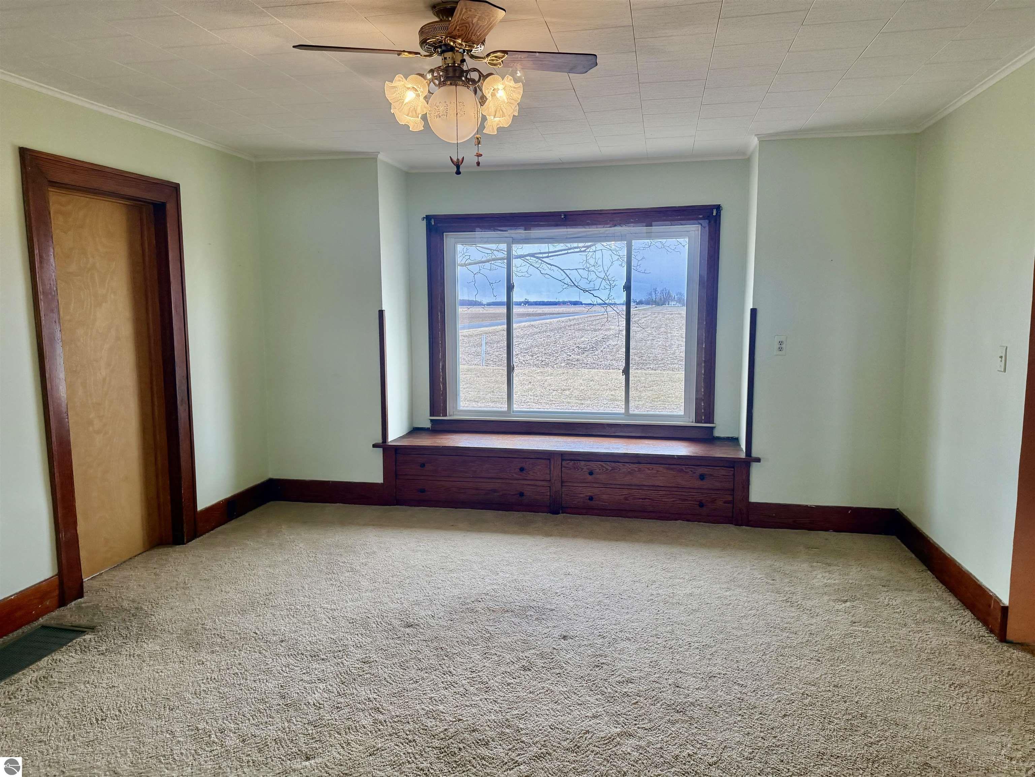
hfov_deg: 71.6
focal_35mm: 24
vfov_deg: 56.8
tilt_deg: -6.1
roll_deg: +0.4
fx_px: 718
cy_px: 388
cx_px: 518
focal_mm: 6.76
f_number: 1.78
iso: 160
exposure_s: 1/232
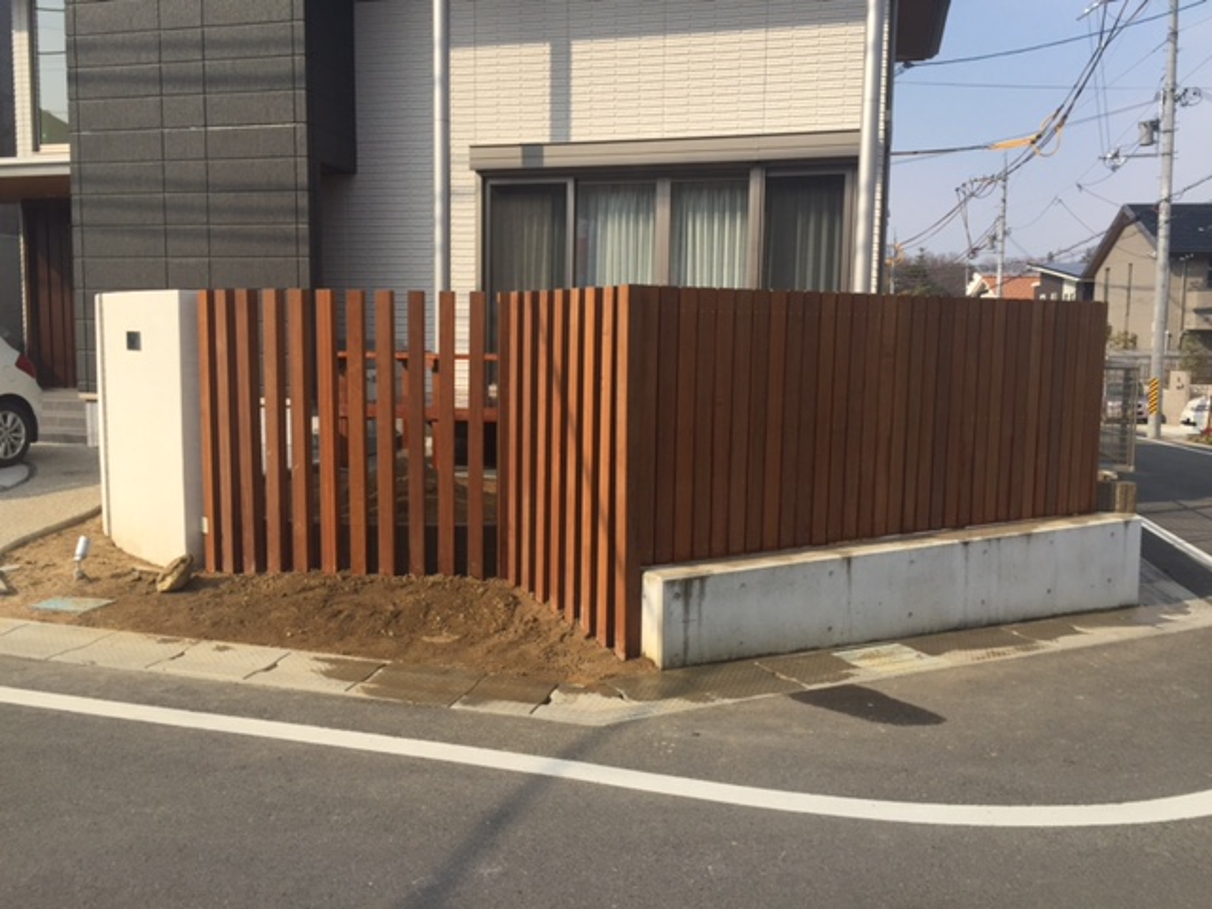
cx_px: 606
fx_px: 1015
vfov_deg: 48.2
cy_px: 454
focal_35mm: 29
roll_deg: -0.8
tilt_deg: -6.6
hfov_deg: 61.7
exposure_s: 1/1883
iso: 32
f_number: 2.2
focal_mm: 4.15
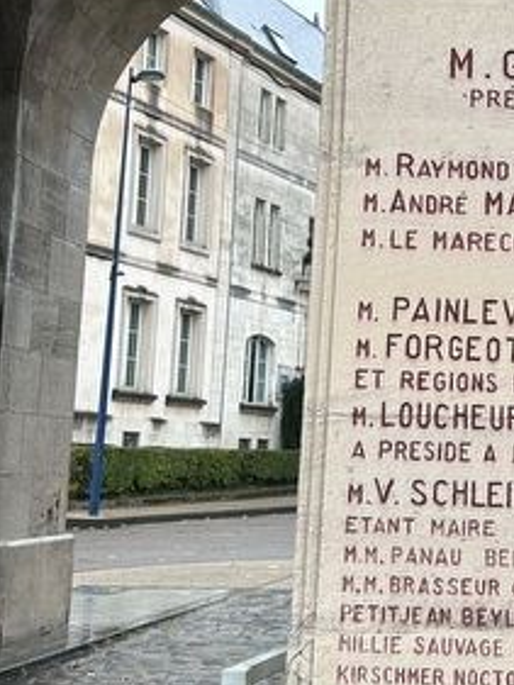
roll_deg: -1.5
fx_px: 1464
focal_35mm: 74
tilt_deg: +8.7
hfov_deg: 19.1
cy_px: 285
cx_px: 570
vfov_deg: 26.3
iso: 32
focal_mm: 5.7
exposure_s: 1/139
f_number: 1.5
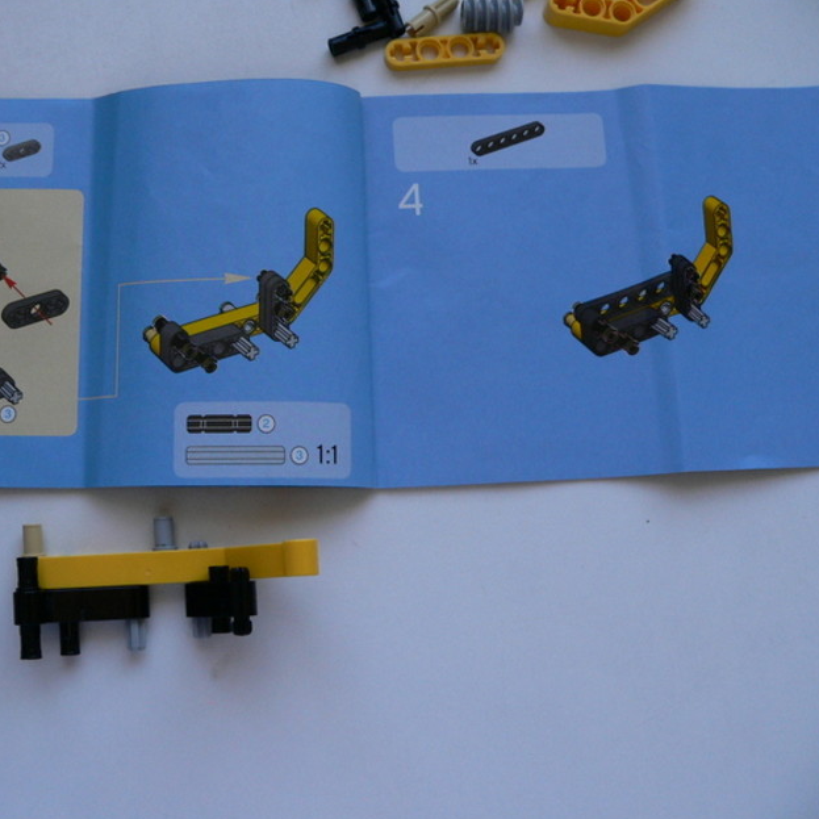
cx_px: 273
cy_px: 407
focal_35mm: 46
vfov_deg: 36.8
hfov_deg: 36.4
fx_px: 1231
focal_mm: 6
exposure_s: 1/100
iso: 150
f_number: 2.8
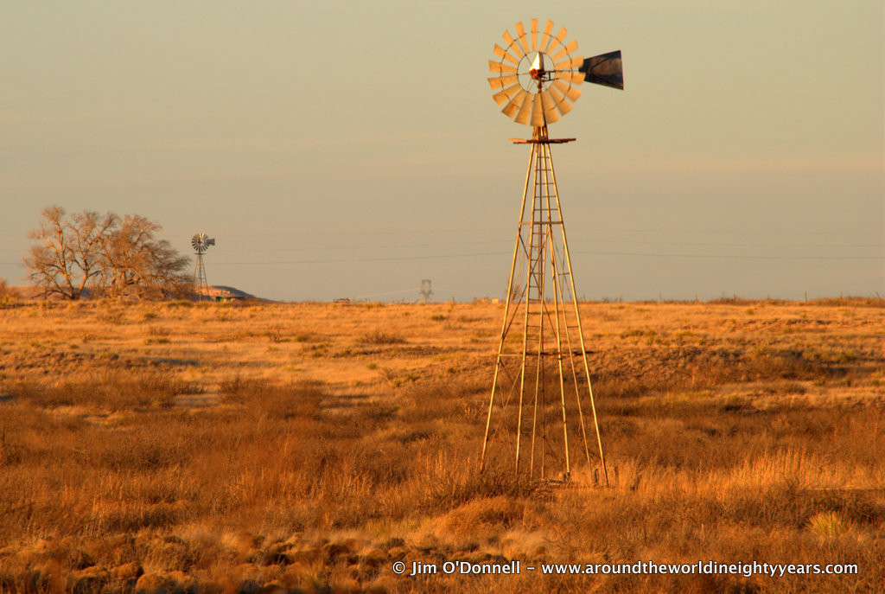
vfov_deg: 3.1
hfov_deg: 4.6
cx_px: 442
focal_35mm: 450
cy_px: 297
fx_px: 11083
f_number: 9
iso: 200
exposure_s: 1/160
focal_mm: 300
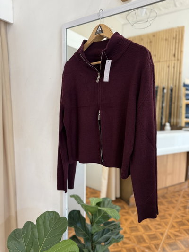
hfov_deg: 56.8
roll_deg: -0.8
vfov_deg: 71.6
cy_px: 126
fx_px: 175
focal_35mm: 24
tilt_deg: -5.7
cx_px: 94
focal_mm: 6.76
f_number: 1.78
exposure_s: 1/120
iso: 200
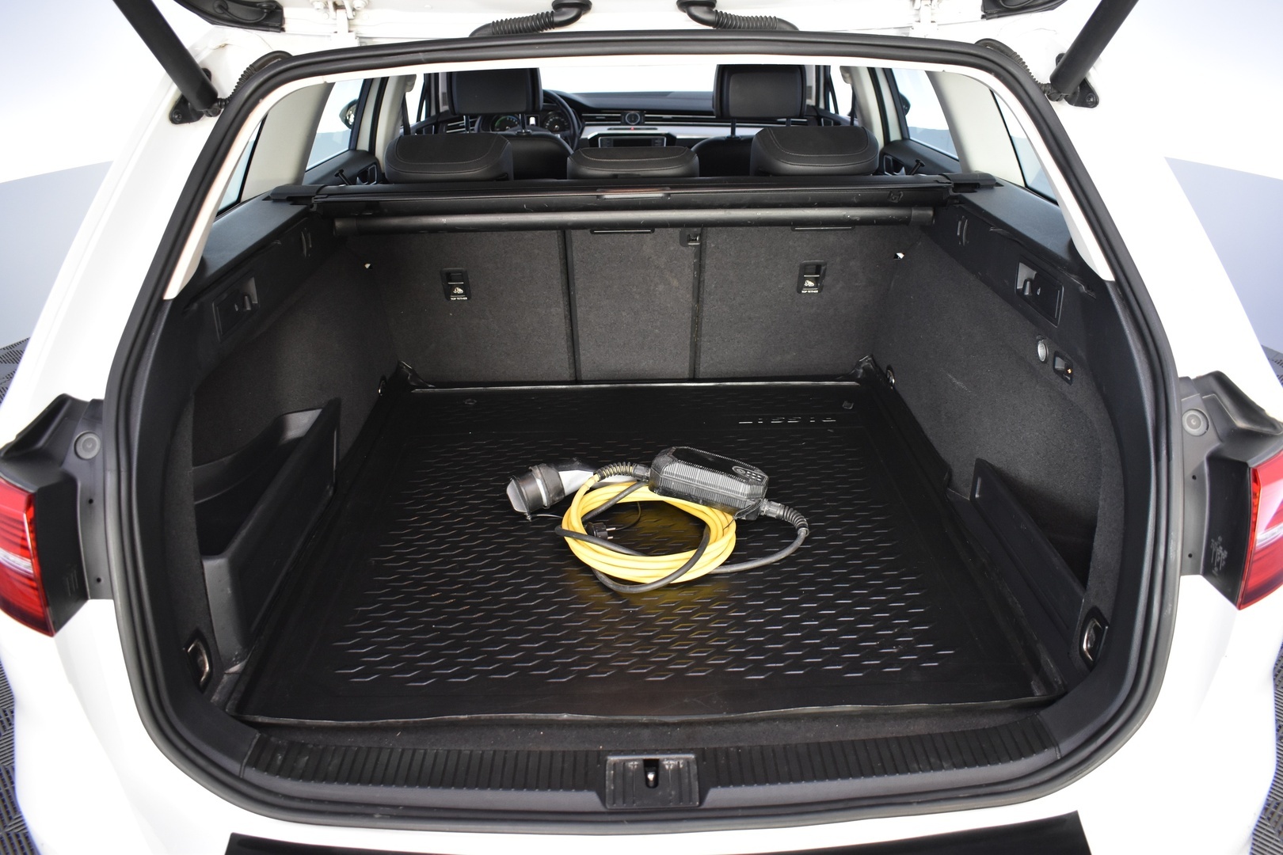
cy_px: 428
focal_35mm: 27
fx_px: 962
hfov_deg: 67.4
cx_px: 642
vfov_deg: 47.9
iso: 1100
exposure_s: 1/30
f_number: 3.5
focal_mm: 18
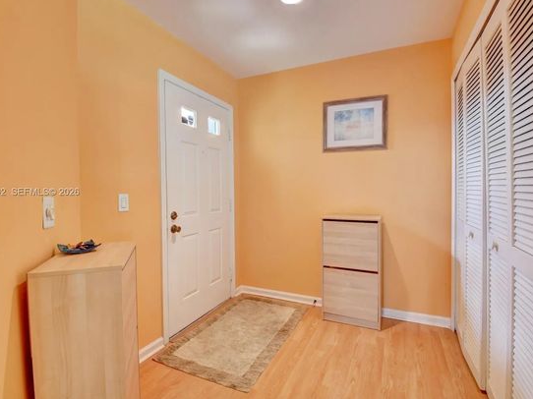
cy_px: 193
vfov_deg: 74.7
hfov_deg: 91.0
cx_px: 271
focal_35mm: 17
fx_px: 262
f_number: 8
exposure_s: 1/10
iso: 640
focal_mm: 10
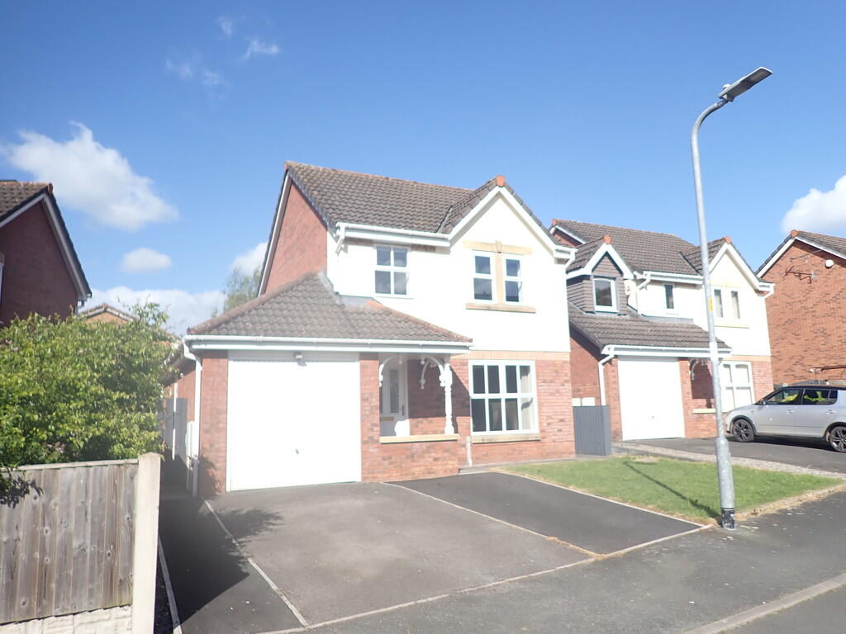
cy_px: 317
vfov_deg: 54.9
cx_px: 423
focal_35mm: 25
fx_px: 611
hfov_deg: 69.4
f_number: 2
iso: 100
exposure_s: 1/2000
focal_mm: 4.5
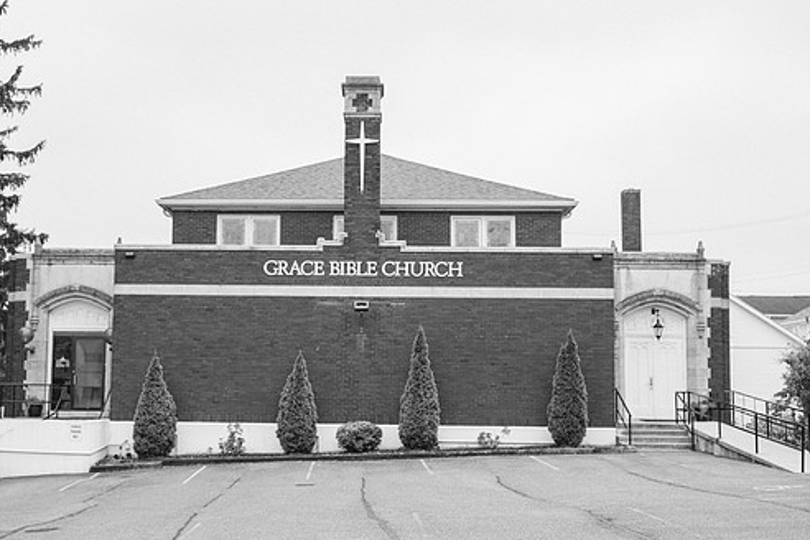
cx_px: 351
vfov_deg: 29.2
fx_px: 1035
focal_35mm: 46
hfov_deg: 42.7
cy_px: 287
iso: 160
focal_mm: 39
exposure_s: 1/125
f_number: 7.1
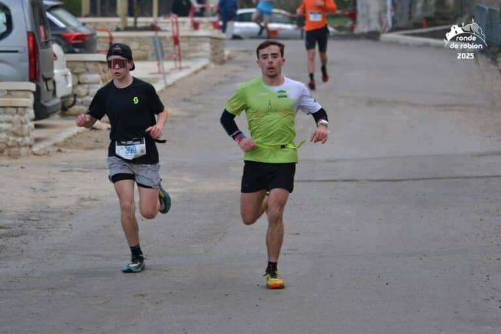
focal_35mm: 225
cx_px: 250
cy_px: 167
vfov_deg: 6.1
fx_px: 3131
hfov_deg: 9.1
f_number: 5
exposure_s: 1/500
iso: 720
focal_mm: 150
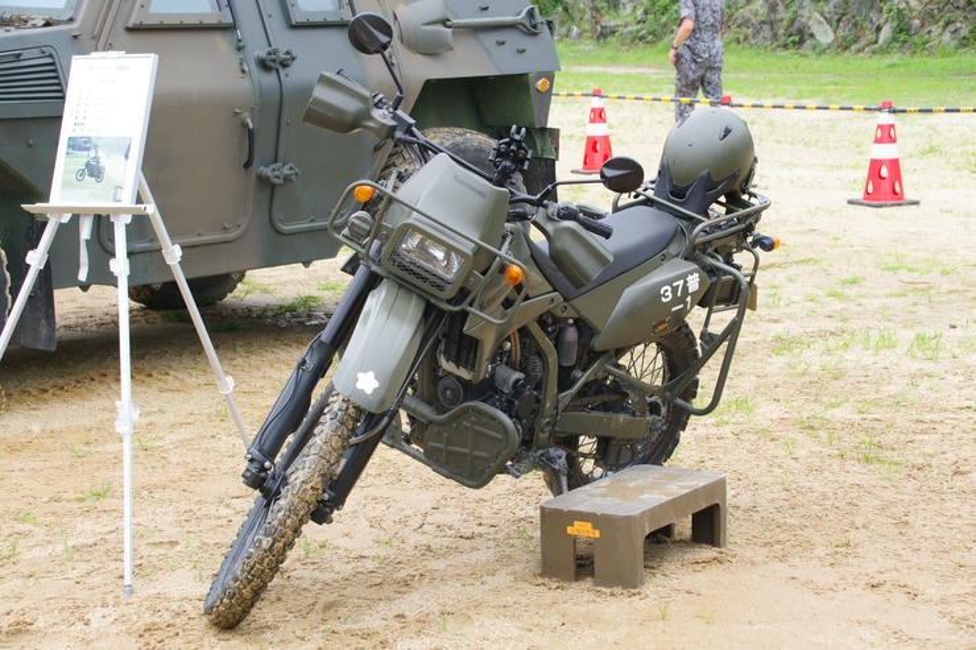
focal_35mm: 92
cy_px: 325
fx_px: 2494
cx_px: 488
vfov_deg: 14.9
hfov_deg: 22.1
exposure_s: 1/250
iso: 1250
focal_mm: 60
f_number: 8
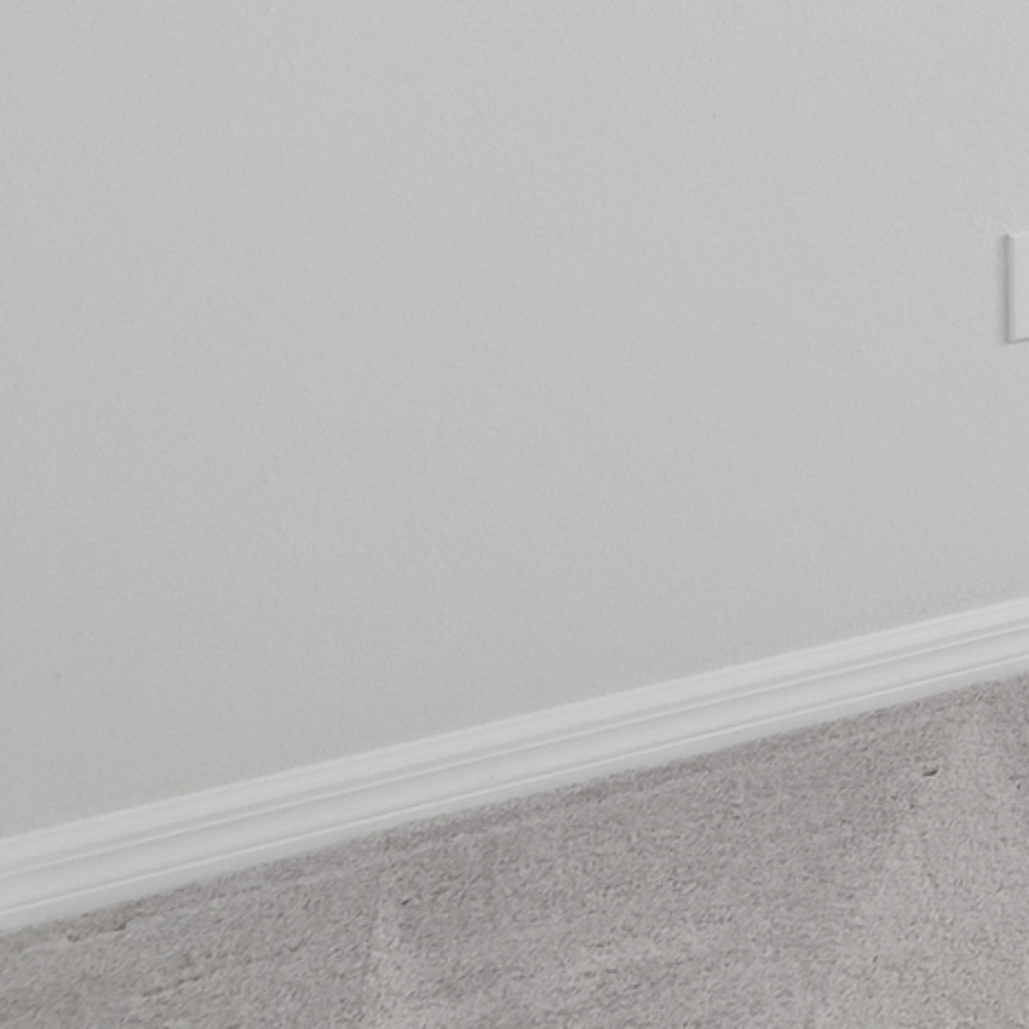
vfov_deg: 19.1
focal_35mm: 77
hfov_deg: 11.9
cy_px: -601
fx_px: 2590
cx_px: 3009
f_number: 8
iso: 400
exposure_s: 1/15
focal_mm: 14
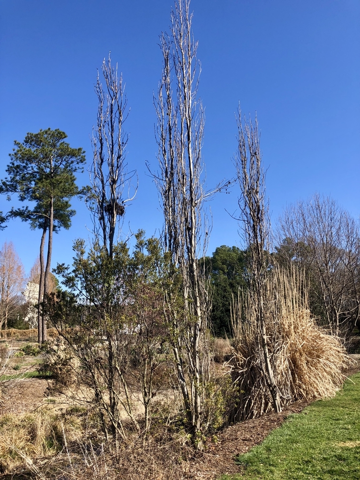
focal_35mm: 28
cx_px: 180
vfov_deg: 63.4
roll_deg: +4.3
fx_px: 388
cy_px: 240
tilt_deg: +15.7
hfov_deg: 49.7
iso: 20
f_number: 1.8
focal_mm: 3.99
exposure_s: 1/1185
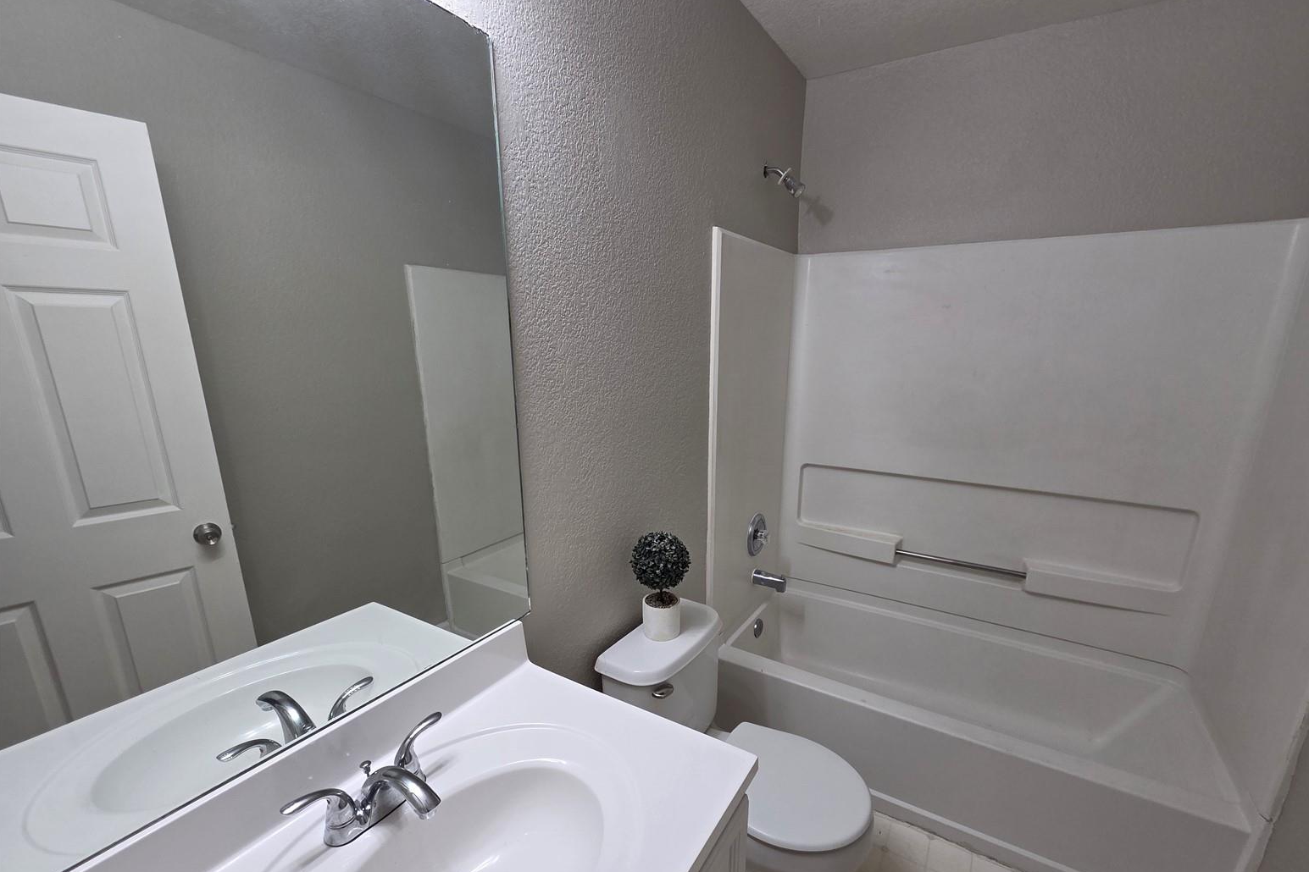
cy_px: 489
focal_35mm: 14
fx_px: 509
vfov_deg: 80.8
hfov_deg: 104.2
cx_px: 673
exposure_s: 1/120
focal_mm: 2.2
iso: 100
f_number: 2.2
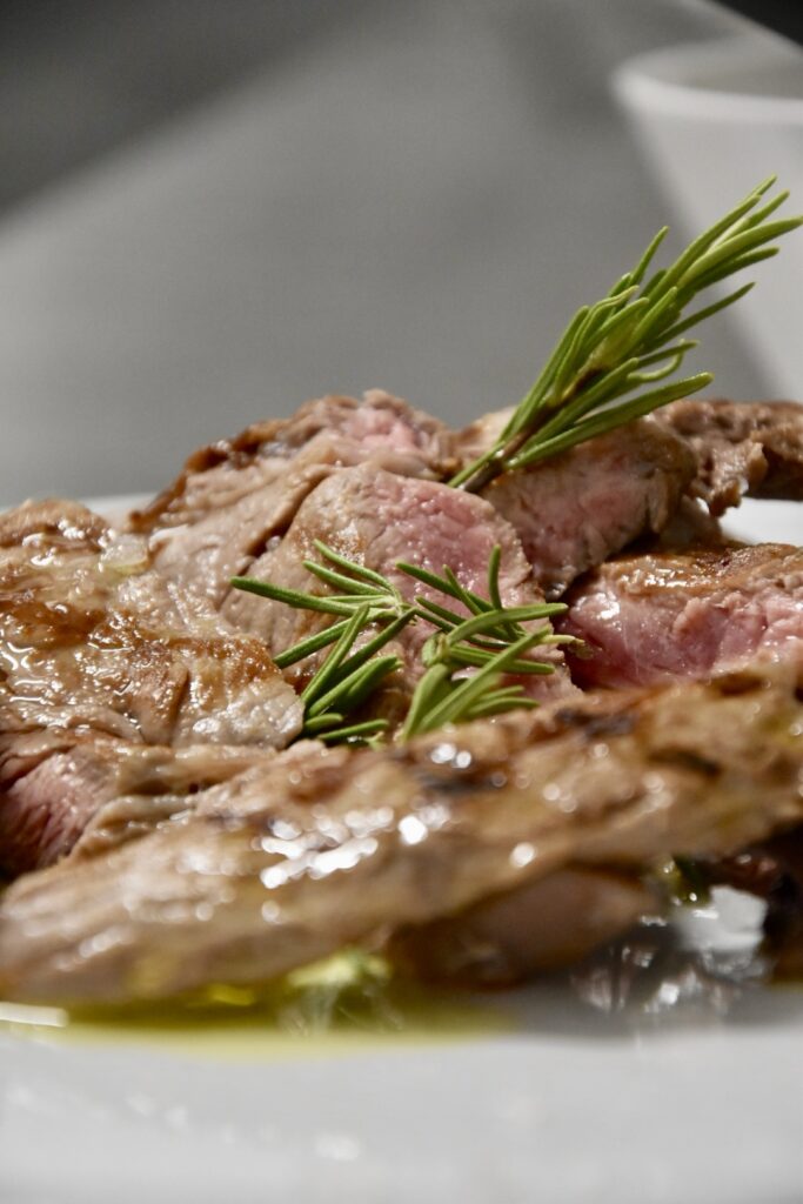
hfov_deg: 8.7
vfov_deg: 13.0
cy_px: 602
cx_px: 402
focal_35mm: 158
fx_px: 5267
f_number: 5.6
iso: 3200
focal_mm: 105
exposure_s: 1/125
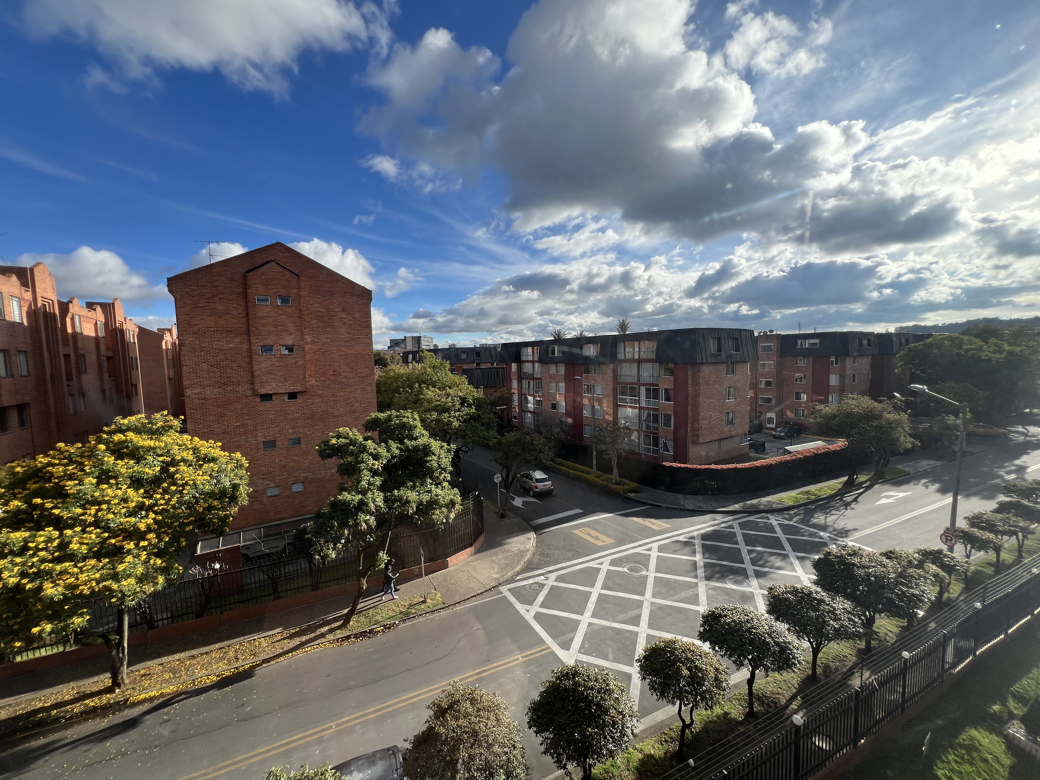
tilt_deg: -4.1
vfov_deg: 89.9
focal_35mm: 13
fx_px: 391
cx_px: 520
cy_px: 390
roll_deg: +1.5
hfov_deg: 106.2
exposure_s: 1/968
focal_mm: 1.57
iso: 32
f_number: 1.8
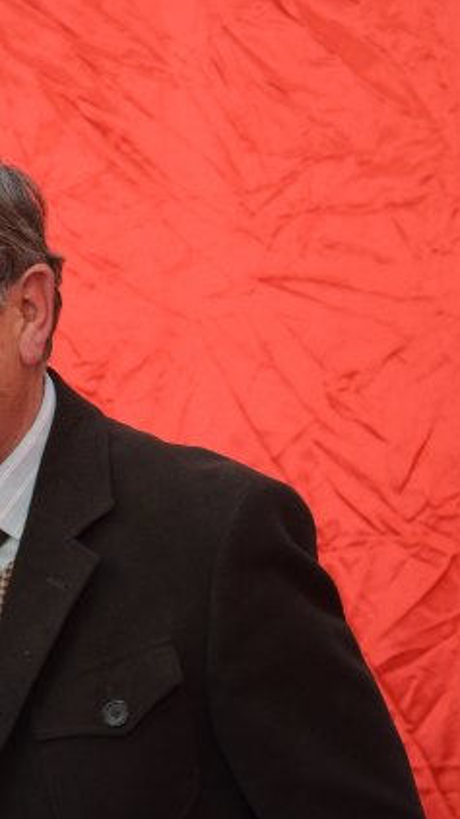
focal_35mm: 250
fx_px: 5423
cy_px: 410
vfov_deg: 8.6
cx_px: 124
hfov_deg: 4.9
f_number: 5.6
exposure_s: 1/60
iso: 1100
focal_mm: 105
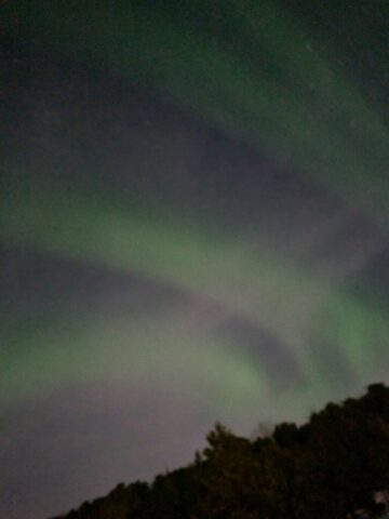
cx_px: 194
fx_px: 390
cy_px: 260
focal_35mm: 26
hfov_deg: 53.1
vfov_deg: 67.3
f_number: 1.8
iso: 3200
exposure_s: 1/3
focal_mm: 5.4
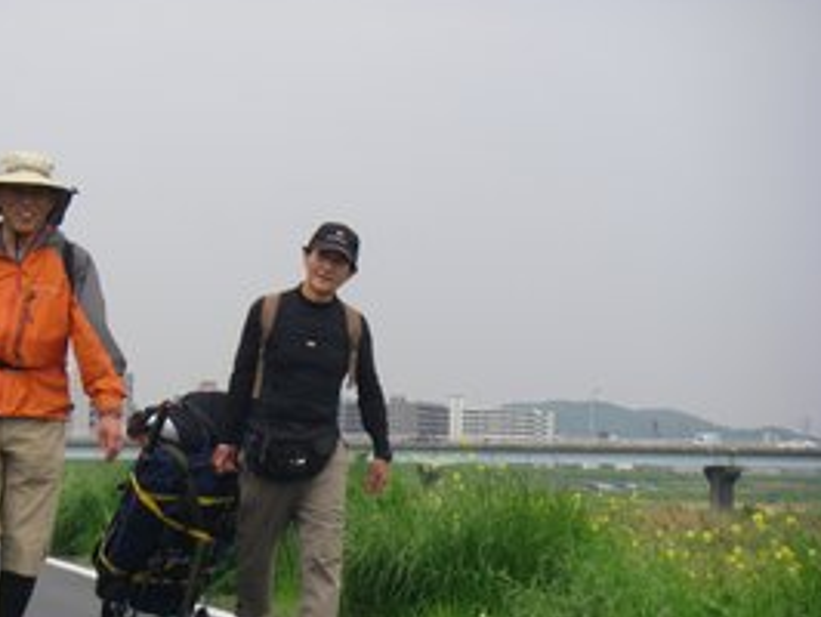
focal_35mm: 83
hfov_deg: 23.5
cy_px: 384
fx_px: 1970
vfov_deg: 17.8
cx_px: 309
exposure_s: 1/200
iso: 64
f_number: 3.7
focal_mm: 10.5
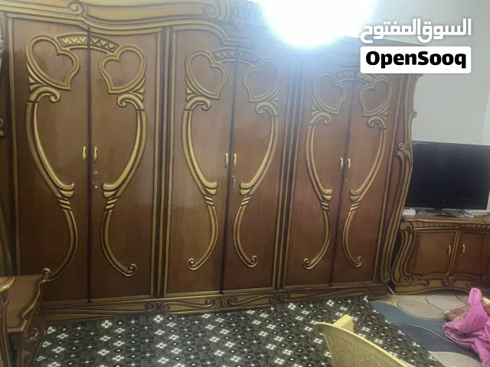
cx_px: 245
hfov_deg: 67.3
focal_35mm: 26
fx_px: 368
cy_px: 184
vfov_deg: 53.1
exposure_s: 1/33
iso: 400
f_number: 1.5
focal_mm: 5.7
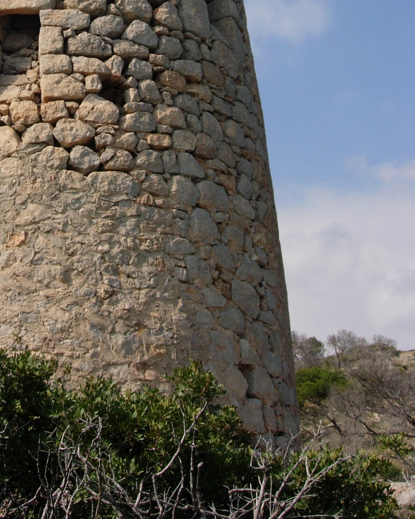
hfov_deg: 20.8
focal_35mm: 72
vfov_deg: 25.4
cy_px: 27
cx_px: 46
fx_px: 1105
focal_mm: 7.8
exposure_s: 1/939
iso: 64
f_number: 4.8
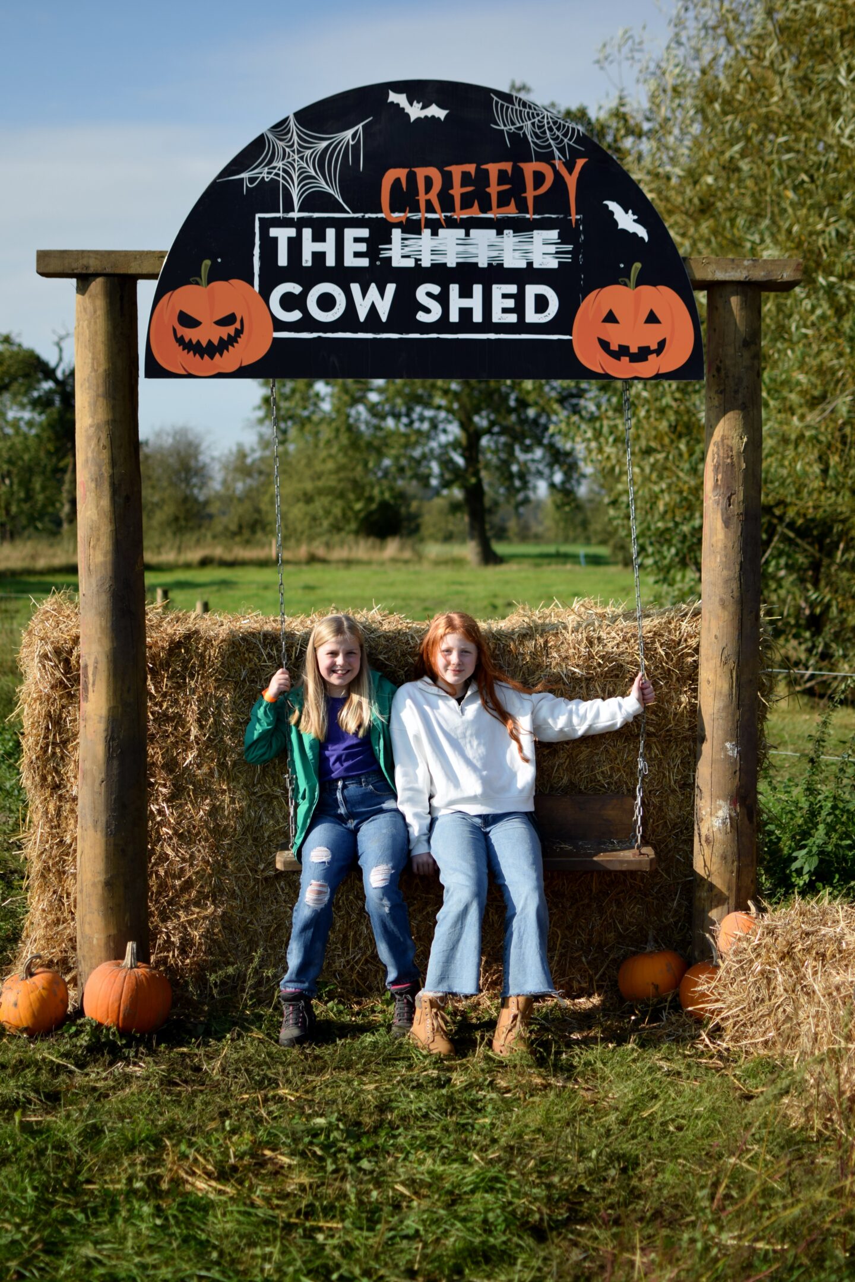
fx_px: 1870
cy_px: 641
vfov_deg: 37.9
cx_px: 428
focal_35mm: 52
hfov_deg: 25.8
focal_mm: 35
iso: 100
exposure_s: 1/3200
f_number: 1.8
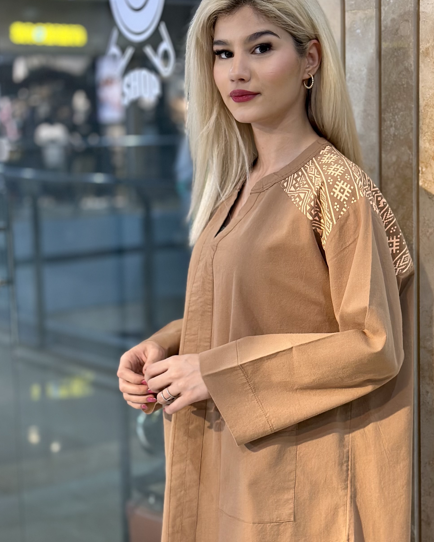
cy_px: 314
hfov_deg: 19.6
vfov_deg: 24.4
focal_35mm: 78
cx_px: 292
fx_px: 1252
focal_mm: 6.86
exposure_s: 1/100
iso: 160
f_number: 1.78
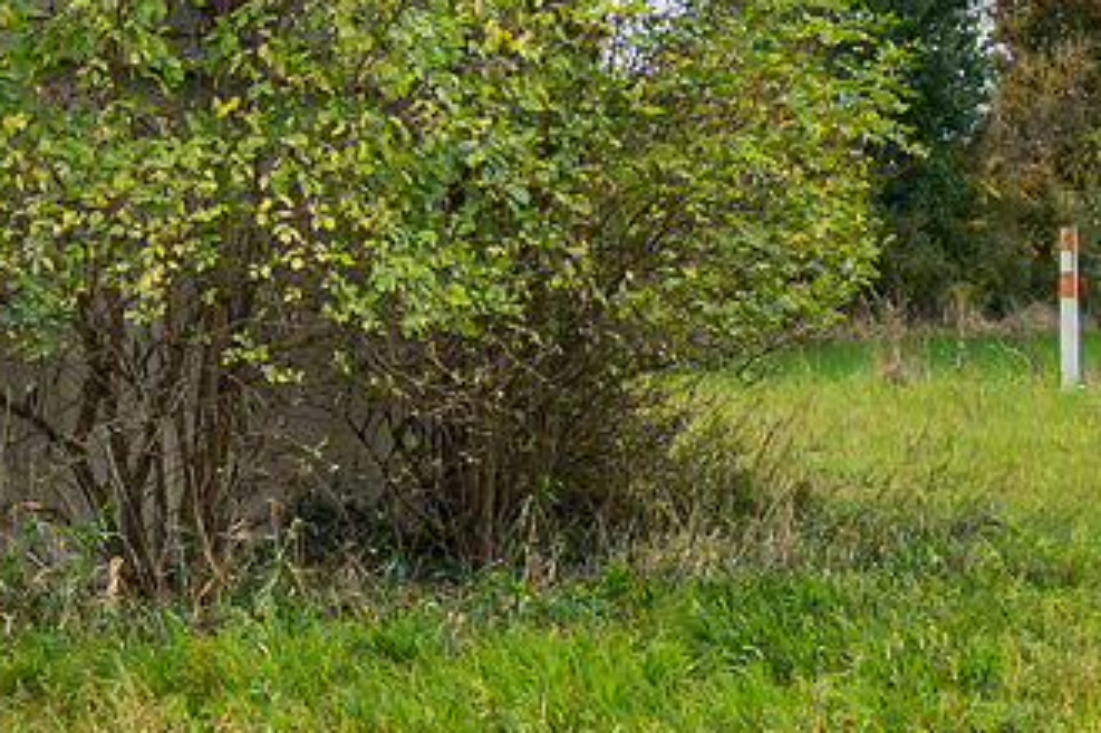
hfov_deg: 16.0
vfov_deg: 10.5
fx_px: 3846
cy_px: -355
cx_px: 30
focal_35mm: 126
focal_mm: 23
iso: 320
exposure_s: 1/350
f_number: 6.7
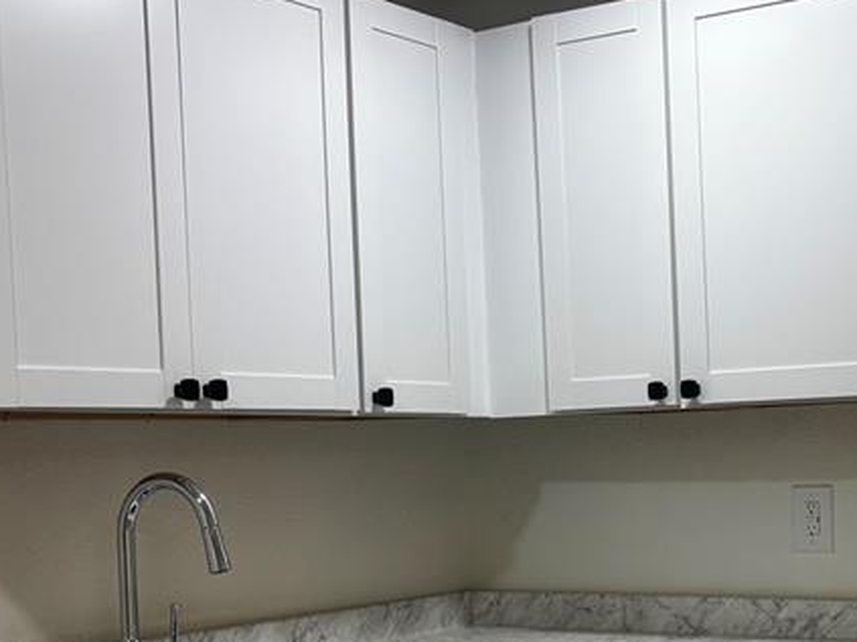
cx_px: 723
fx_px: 1559
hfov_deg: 29.8
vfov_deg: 23.0
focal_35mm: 63
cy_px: 510
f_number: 1.6
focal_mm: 5.96
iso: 80
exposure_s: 1/120
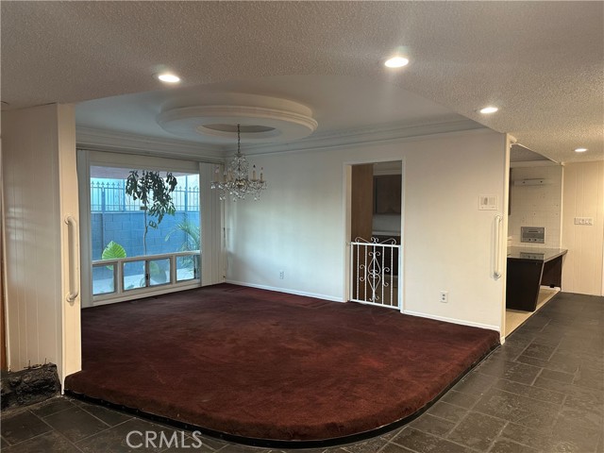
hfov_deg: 71.6
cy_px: 226
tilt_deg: -2.5
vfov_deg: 56.8
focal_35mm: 24
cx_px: 302
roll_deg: -0.7
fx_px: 419
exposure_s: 1/60
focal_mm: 6.86
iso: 250
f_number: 1.78
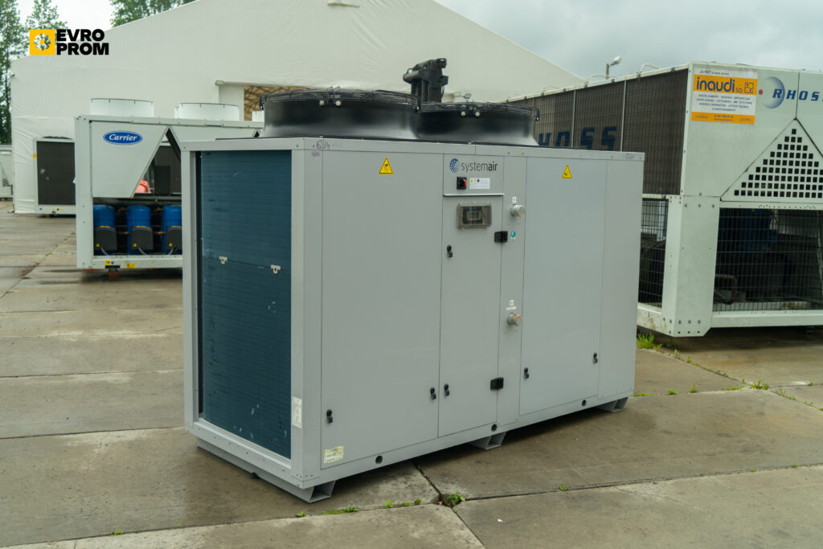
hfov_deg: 54.4
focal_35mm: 35
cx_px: 412
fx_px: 800
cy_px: 274
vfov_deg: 37.9
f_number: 4
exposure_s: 1/200
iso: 125
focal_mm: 35
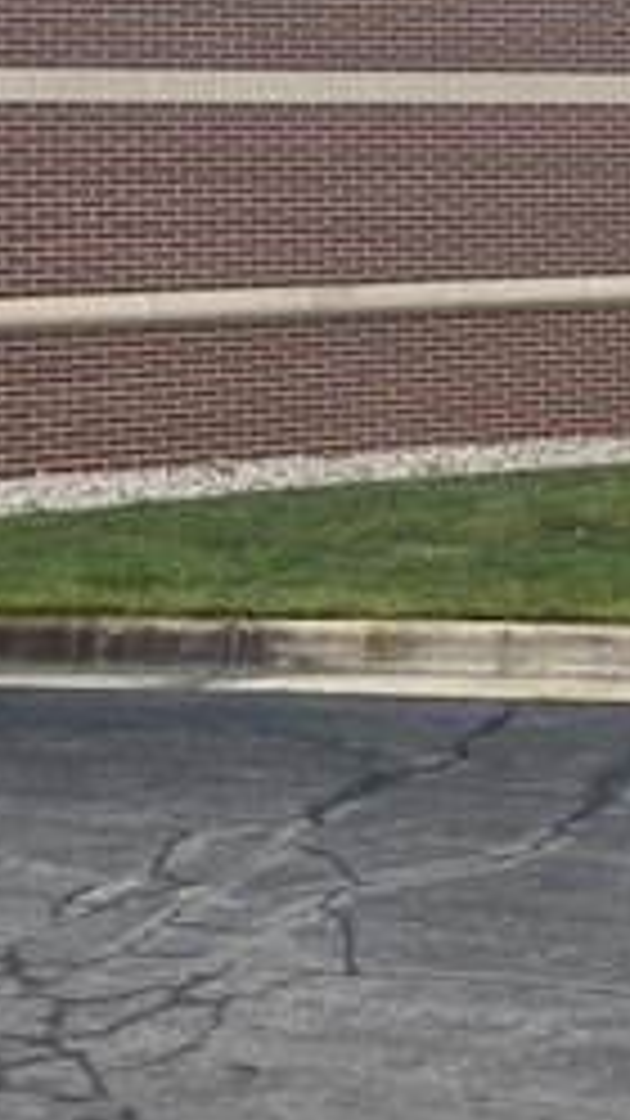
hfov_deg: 13.3
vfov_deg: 22.3
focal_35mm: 91
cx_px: 324
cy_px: -67
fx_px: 2703
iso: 50
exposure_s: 1/1175
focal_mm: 5.1
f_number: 1.6
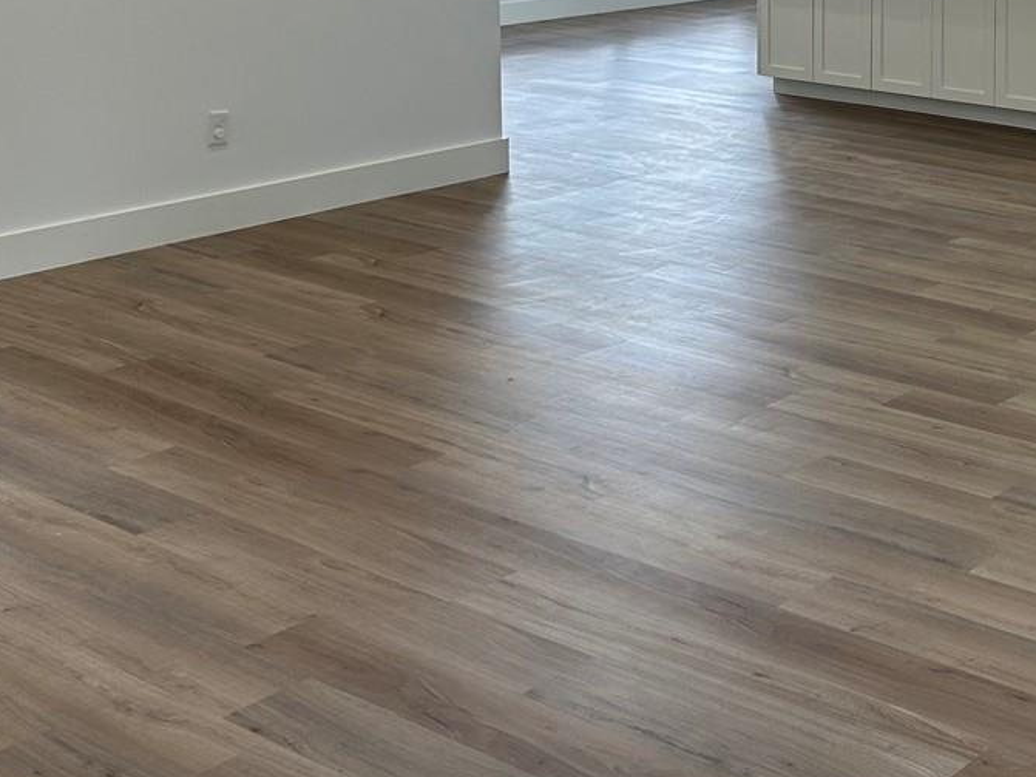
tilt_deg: -6.0
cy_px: -36
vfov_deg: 22.5
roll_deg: -0.2
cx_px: 1027
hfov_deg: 29.2
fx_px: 1855
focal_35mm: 62
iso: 64
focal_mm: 5.7
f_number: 1.5
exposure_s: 1/120
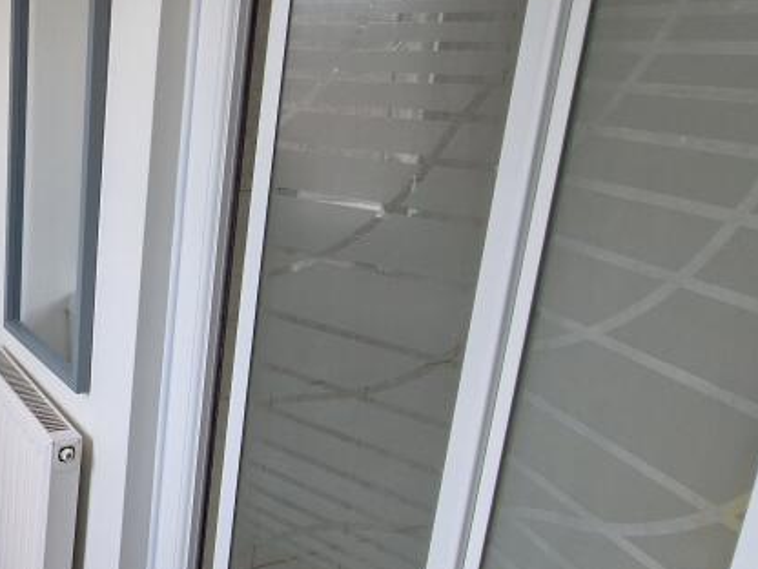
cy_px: 217
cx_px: -53
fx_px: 701
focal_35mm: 32
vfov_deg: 43.8
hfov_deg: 44.9
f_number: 2.2
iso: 80
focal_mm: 2.2
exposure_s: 1/100
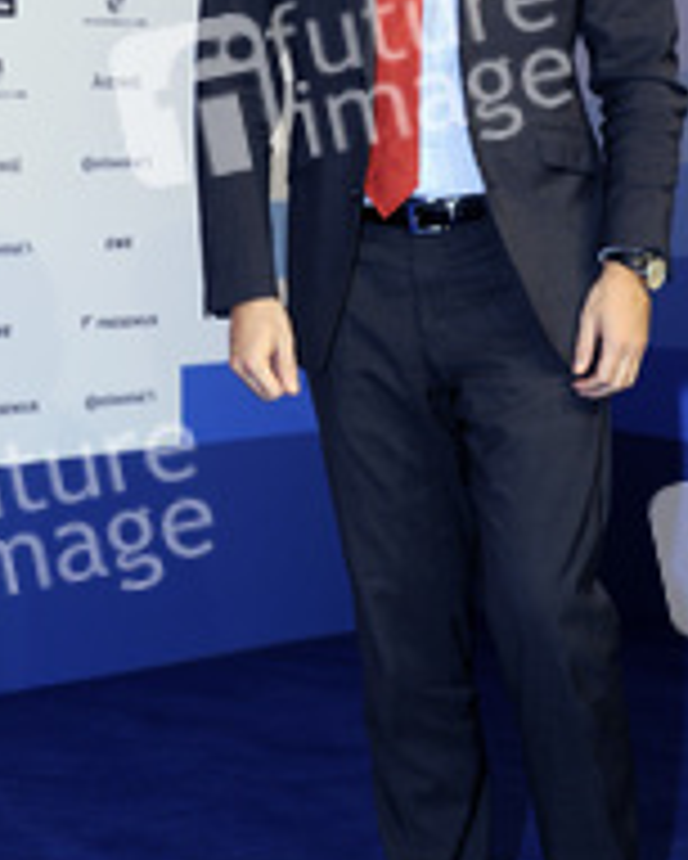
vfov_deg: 18.8
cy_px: 306
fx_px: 2594
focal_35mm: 102
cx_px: 474
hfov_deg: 15.1
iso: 800
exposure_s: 1/160
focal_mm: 52
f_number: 4
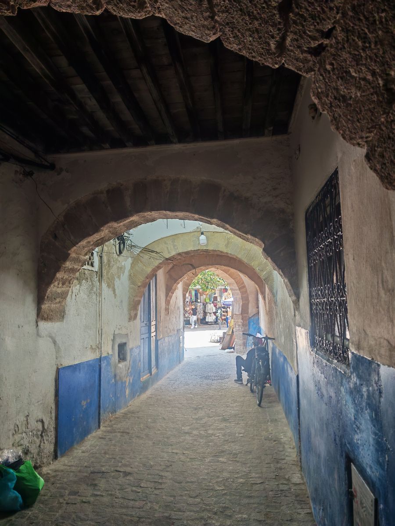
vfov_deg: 71.6
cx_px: 198
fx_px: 365
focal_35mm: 24
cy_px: 263
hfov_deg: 56.8
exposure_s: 1/50
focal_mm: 6.83
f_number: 2
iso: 125
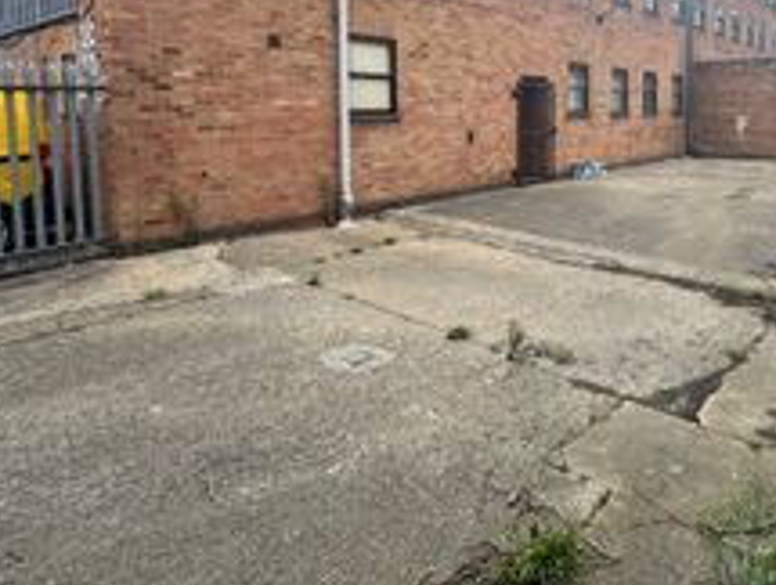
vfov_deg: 51.0
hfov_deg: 65.4
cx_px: 520
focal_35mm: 26
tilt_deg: -3.7
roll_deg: +0.4
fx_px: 584
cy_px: 148
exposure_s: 1/303
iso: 40
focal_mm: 2.22
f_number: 2.2
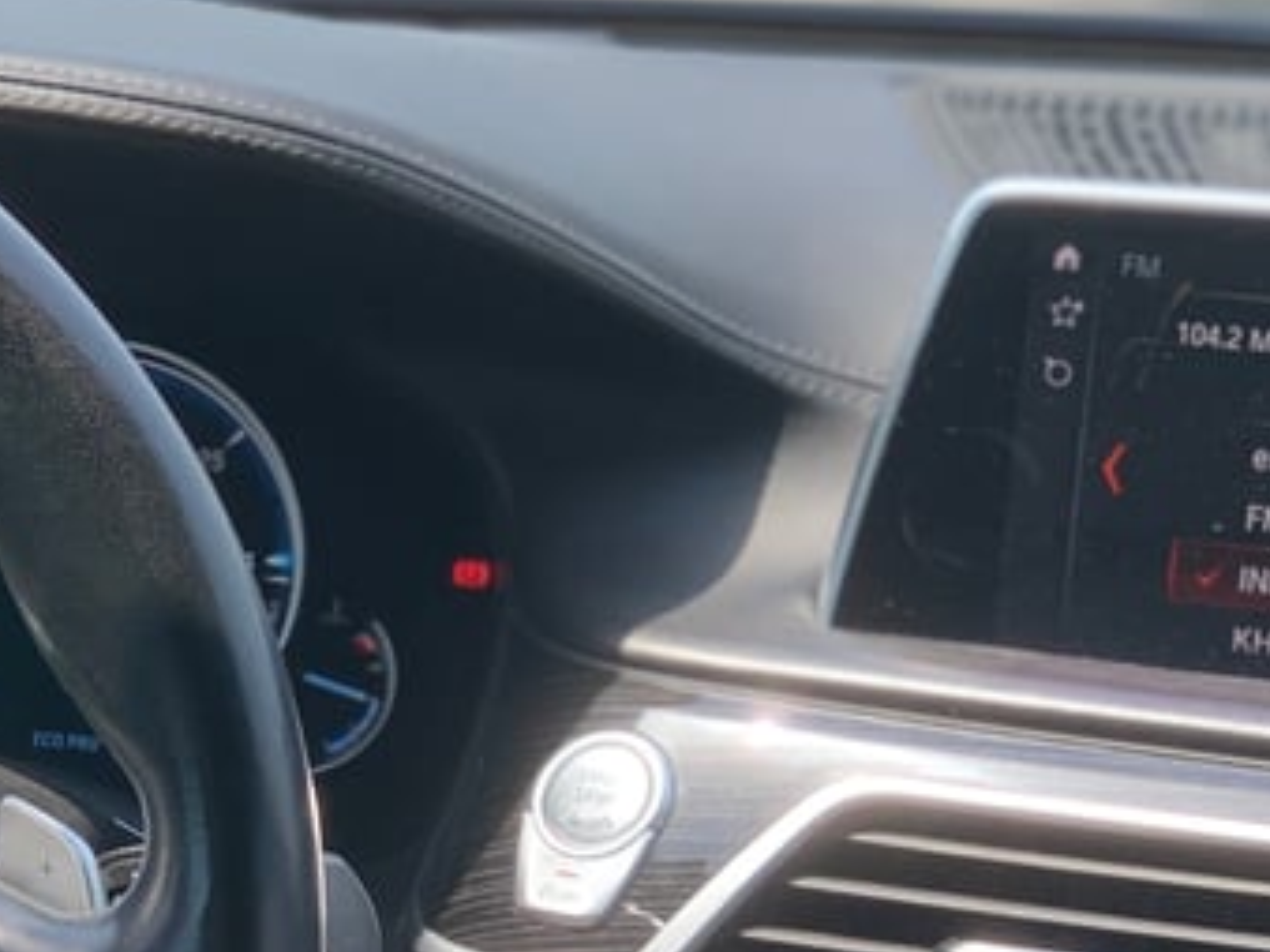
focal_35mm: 157
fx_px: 5758
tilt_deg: -15.0
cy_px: 877
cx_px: 214
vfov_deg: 9.4
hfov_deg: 12.5
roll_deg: -1.6
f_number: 2.4
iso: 16
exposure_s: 1/122
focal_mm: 6
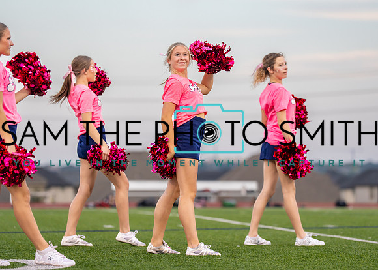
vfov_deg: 8.1
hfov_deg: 11.3
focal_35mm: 178
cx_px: 189
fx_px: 1908
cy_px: 137
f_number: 2.8
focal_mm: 149
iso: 640
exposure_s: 1/2000
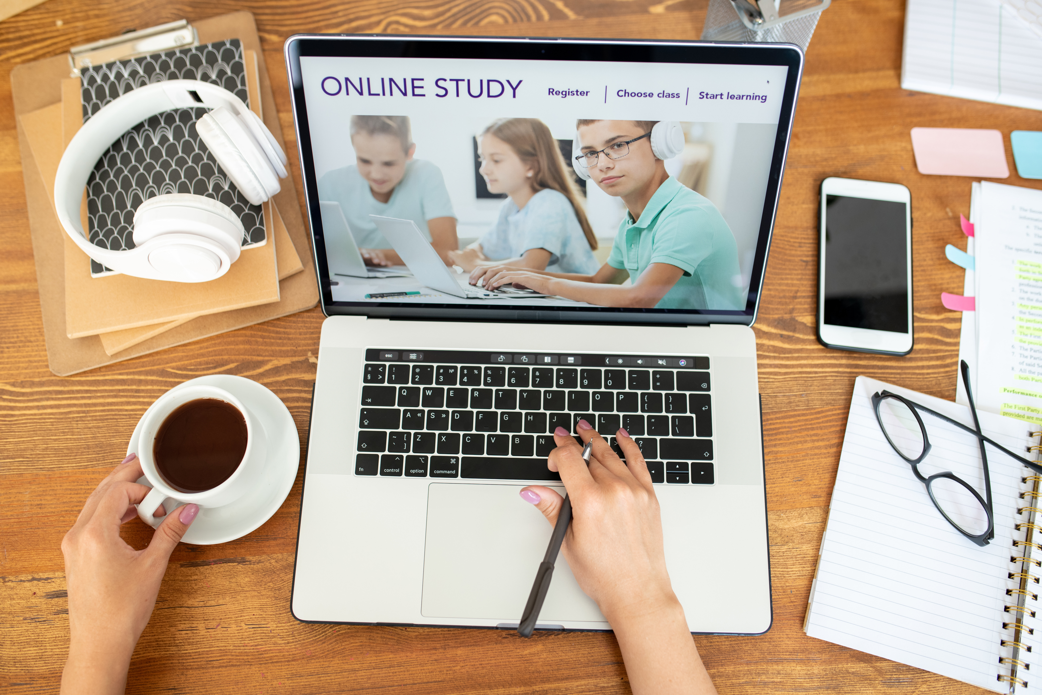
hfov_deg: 54.4
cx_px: 521
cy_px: 348
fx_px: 1013
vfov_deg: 37.9
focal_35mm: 35
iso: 400
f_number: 3.2
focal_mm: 35
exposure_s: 1/160
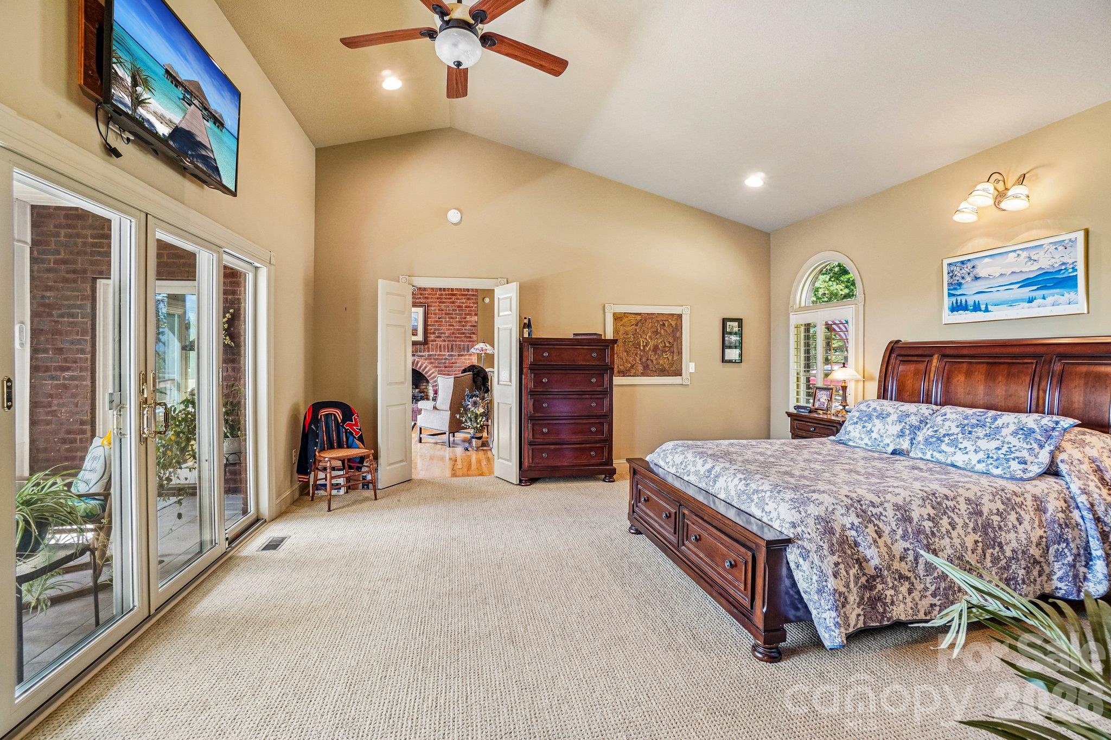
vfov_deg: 77.3
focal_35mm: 15
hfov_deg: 100.4
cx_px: 556
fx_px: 463
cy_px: 370
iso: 400
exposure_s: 1/13
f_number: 8
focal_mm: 10
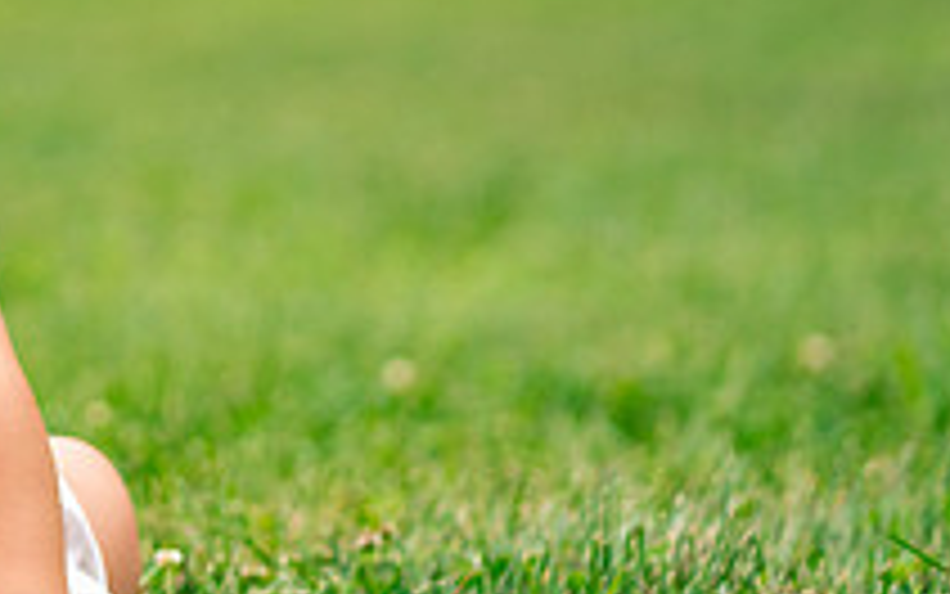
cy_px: 115
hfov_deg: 8.7
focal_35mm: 238
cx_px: -203
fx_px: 6164
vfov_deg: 5.5
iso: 400
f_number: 2.5
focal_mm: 85
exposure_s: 1/2500
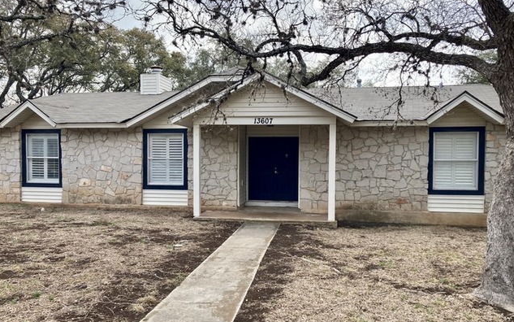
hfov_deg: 62.9
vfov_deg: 41.8
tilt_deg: -1.0
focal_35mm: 30
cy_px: 177
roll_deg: -0.2
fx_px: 420
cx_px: 258
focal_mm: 3.99
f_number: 1.8
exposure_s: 1/558
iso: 20
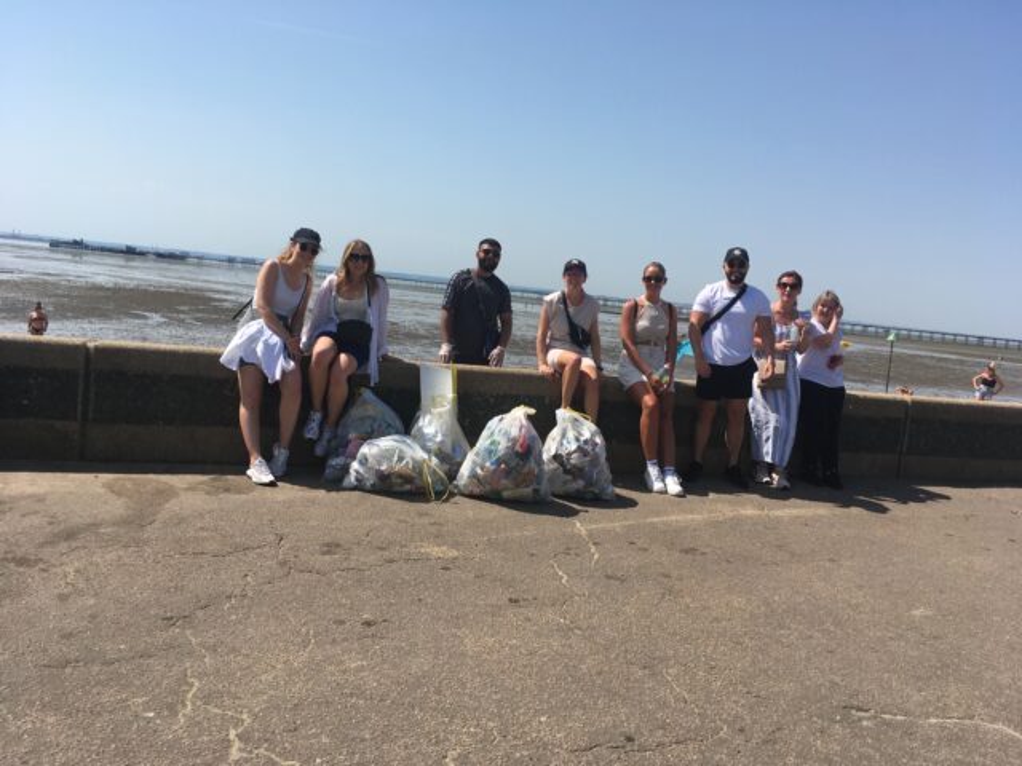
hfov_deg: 61.7
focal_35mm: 29
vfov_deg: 48.2
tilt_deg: -3.2
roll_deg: -4.0
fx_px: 856
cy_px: 383
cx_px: 511
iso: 25
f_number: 2.2
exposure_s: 1/1923
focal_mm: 4.15
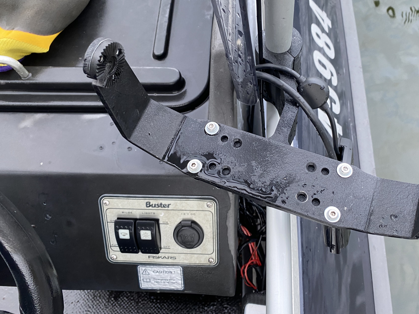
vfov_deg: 45.4
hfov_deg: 58.0
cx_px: 248
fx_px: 375
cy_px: 140
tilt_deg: -62.3
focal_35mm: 31
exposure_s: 1/80
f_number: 1.8
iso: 125
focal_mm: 4.25
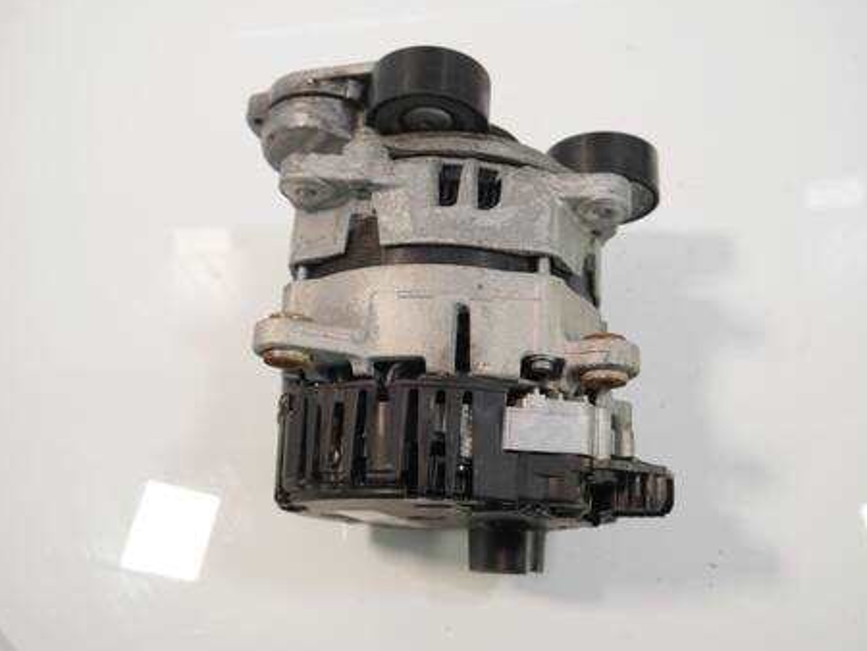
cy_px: 308
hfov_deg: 56.8
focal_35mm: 32
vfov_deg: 44.2
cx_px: 457
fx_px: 802
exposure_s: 1/60
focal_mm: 15
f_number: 3.6
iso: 400
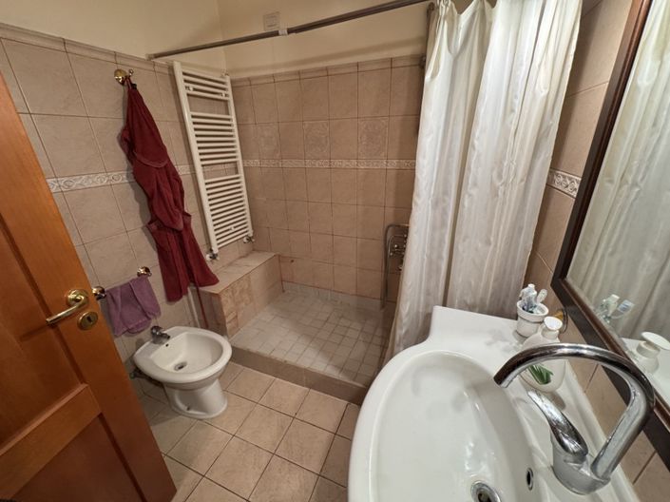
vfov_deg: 85.6
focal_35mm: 14
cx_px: 335
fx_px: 271
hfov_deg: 102.1
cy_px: 251
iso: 250
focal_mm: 2.22
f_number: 2.2
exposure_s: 1/50
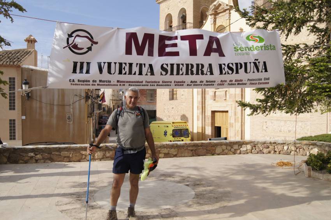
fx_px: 303
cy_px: 110
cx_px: 166
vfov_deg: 39.9
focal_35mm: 33
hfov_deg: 57.3
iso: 200
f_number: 5
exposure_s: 1/1600
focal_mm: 22
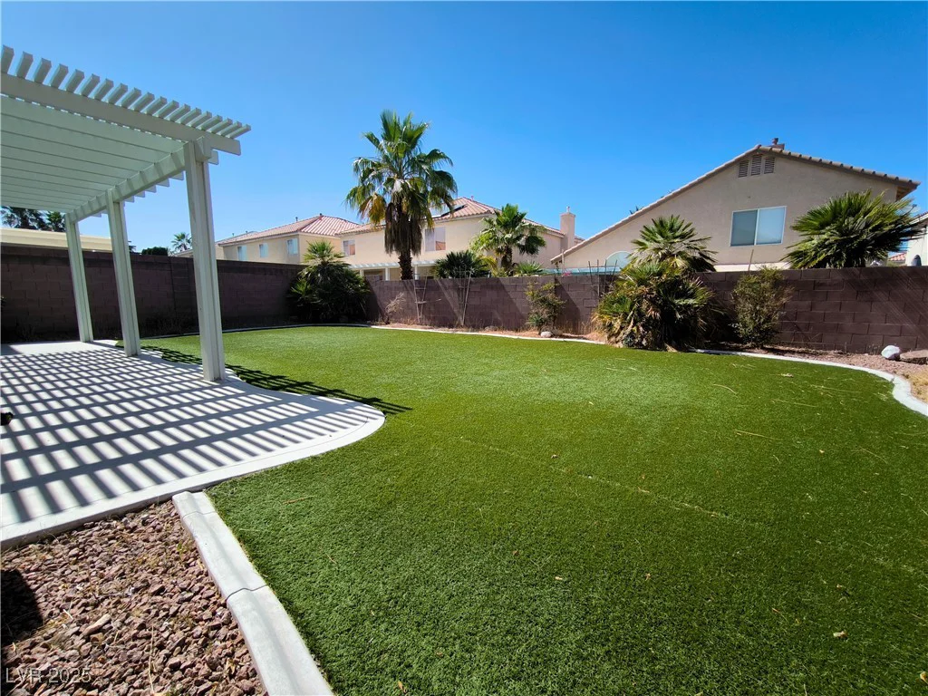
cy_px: 348
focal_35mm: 15
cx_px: 464
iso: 50
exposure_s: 1/1071
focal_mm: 1.91
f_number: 2.2
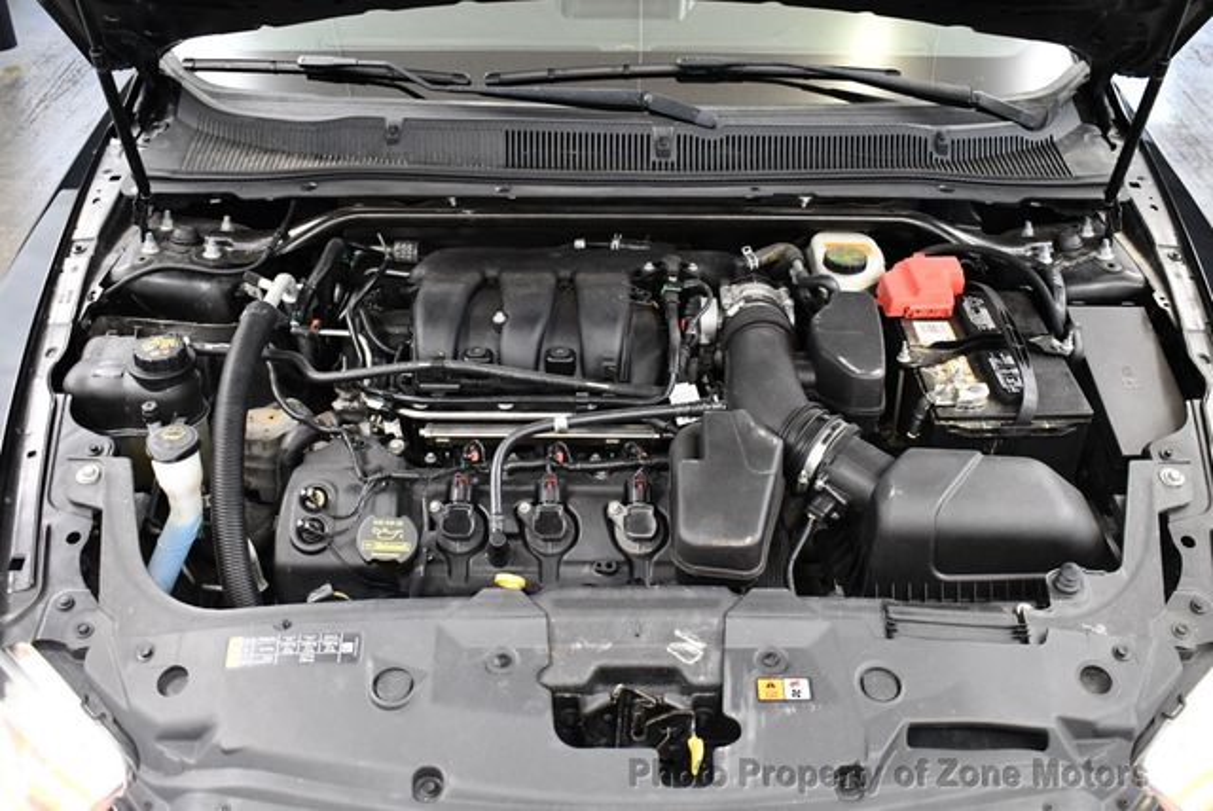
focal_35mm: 36
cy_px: 406
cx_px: 606
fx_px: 1214
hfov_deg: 53.1
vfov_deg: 36.9
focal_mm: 18
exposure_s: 1/100
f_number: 3.5
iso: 3200
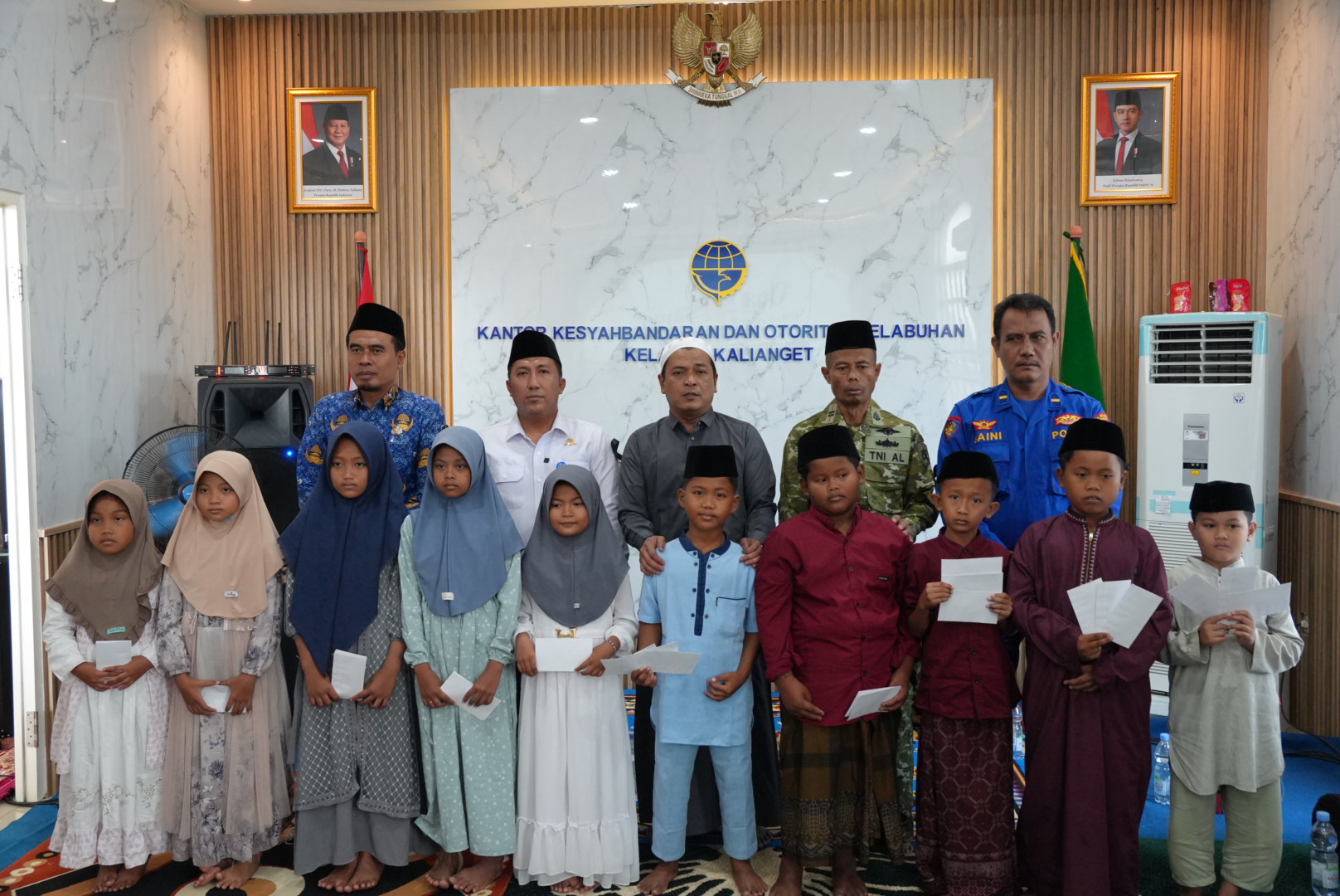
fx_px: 1285
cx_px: 670
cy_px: 448
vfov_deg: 38.4
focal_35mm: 34
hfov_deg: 55.1
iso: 2500
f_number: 4
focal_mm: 23
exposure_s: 1/160
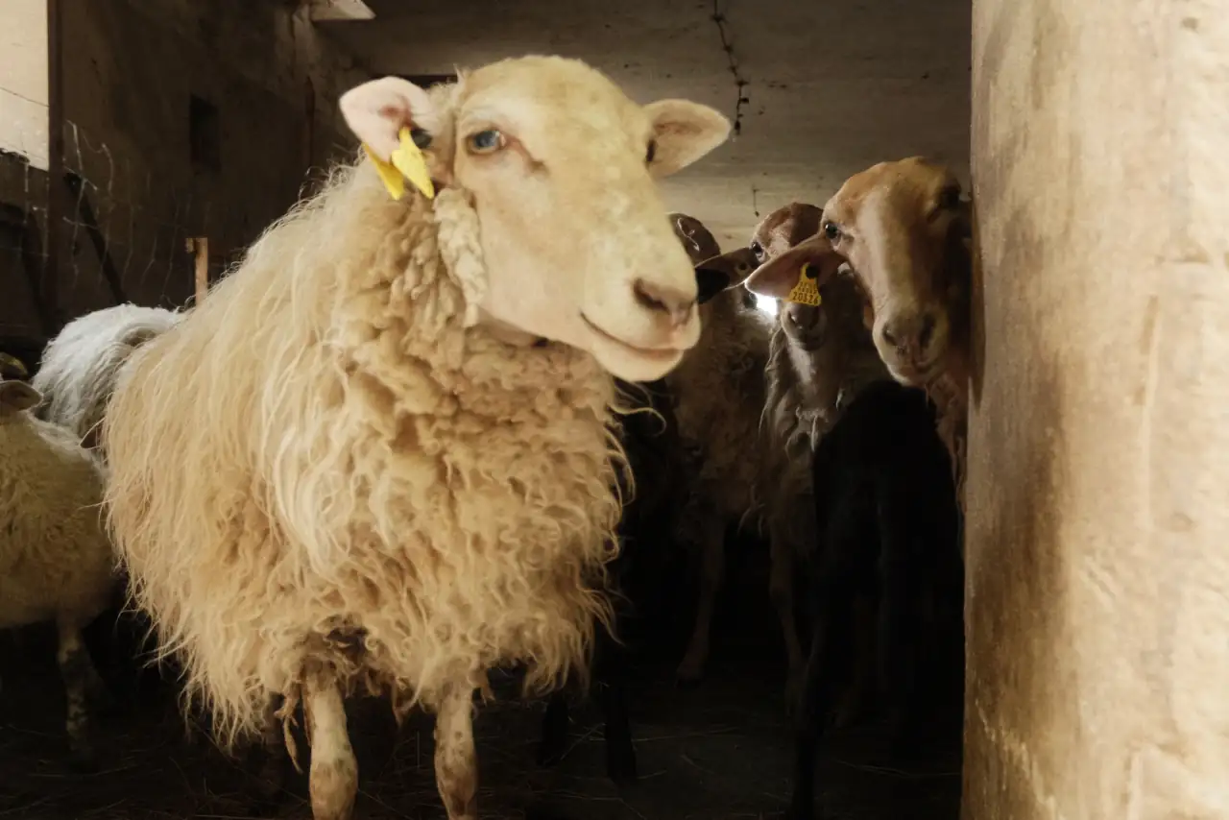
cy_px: 410
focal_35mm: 31
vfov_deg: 42.3
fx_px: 1058
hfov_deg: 60.3
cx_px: 614
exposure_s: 1/100
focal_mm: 20.9
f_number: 4.5
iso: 6400
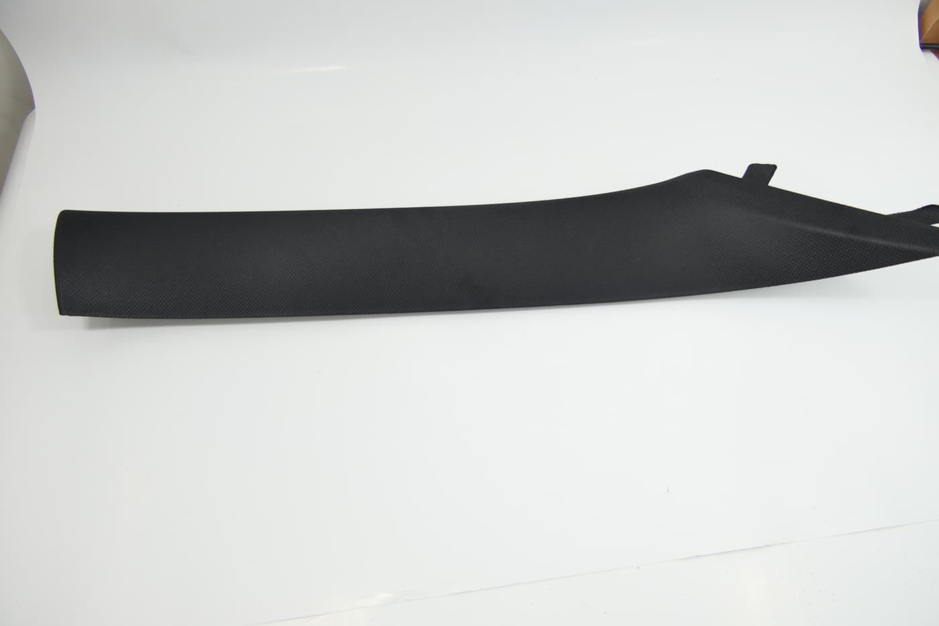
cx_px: 470
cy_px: 313
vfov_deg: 53.2
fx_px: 626
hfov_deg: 73.7
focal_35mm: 24
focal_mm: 8.8
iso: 125
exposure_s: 1/100
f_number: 2.8
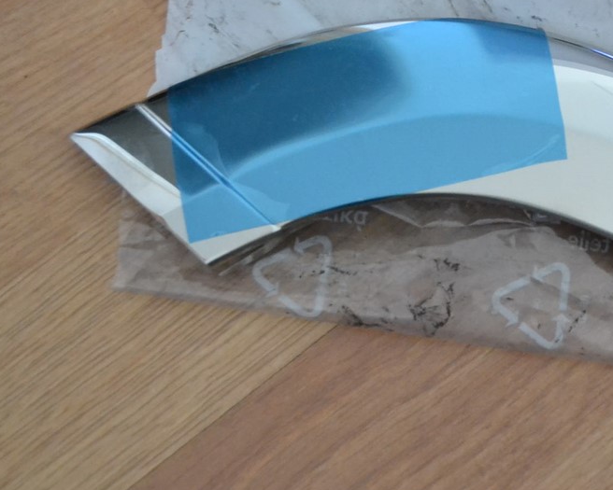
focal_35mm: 84
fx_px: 1524
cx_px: 563
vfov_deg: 18.2
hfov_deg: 22.2
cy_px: 144
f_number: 4.5
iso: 3200
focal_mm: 29
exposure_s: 1/13
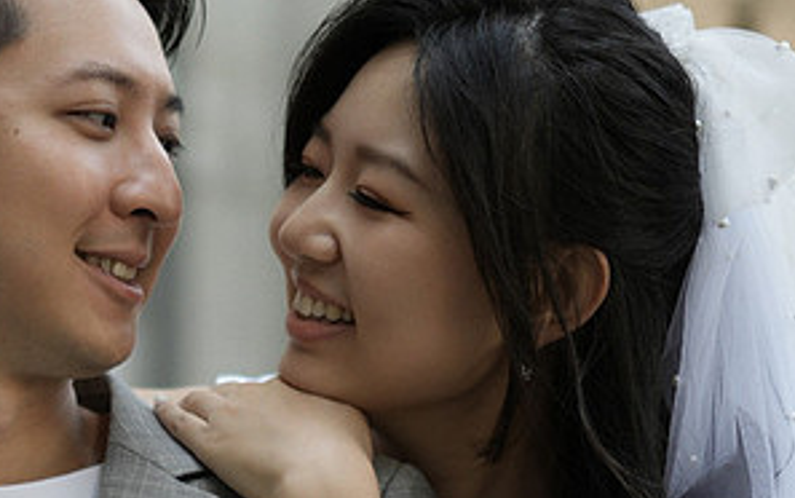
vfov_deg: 9.9
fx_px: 2862
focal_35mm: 132
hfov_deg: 15.7
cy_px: 529
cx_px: 104
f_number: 1.4
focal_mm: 35
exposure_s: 1/400
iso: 100
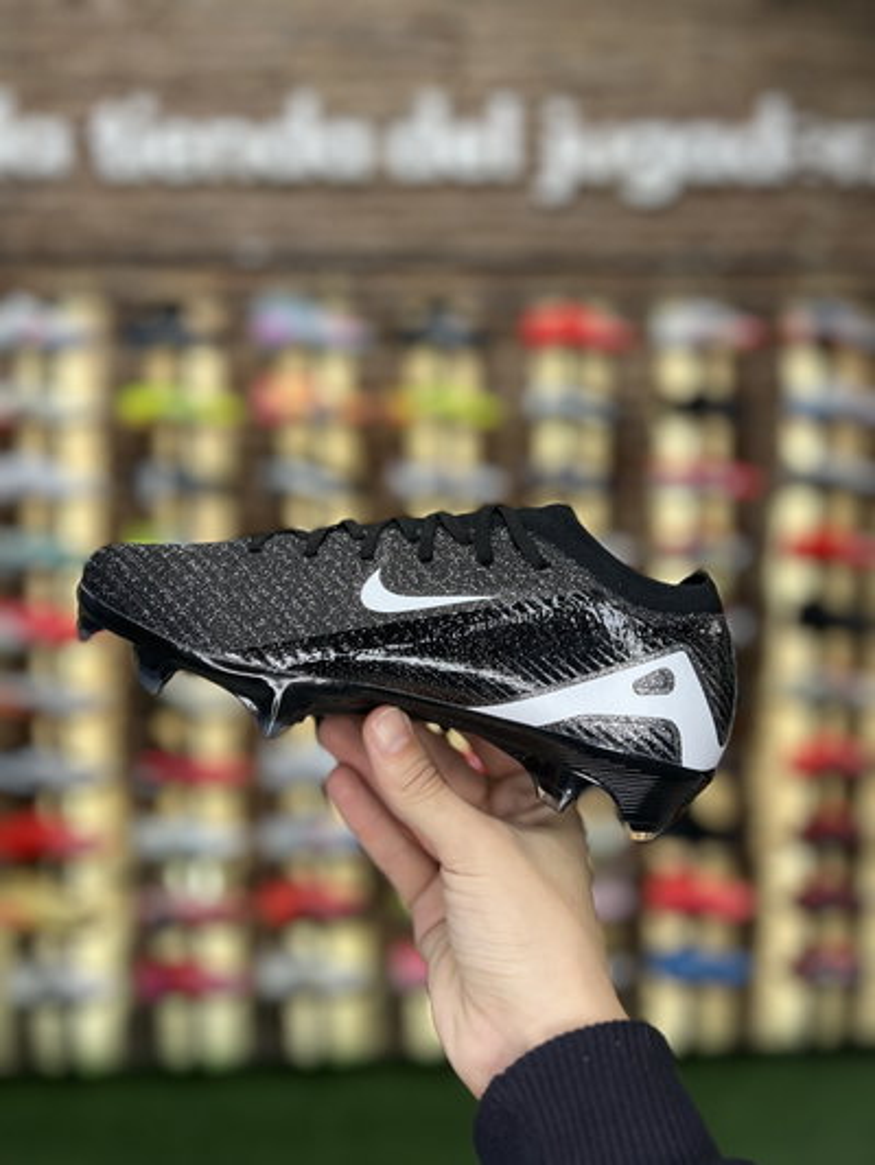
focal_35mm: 26
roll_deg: -0.1
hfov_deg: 53.1
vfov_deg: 67.3
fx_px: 876
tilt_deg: -3.2
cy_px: 582
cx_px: 438
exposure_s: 1/100
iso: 100
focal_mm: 5.7
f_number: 1.5
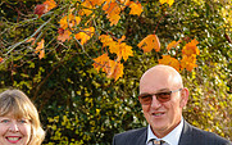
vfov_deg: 6.2
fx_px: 1315
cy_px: 282
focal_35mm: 208
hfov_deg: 10.1
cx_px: 101
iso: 200
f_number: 5.6
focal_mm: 82
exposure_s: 1/125
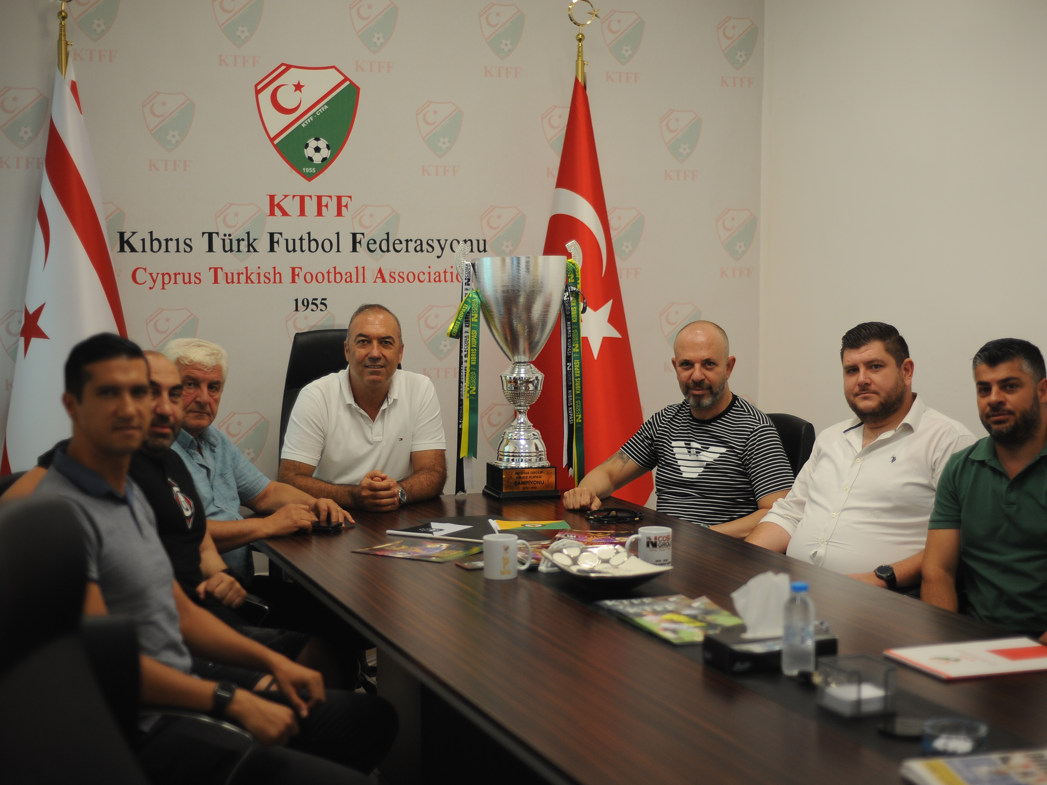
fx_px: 1663
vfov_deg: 26.6
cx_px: 567
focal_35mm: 55
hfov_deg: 34.9
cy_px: 396
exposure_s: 1/400
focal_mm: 50
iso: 640
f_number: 1.8
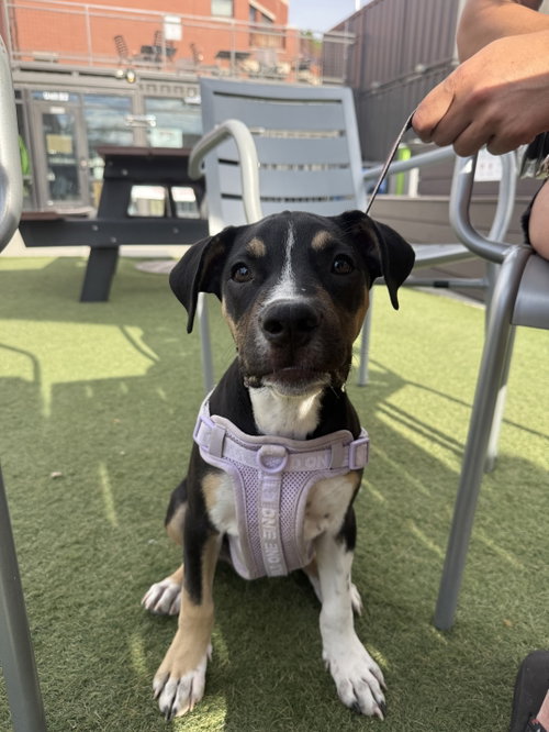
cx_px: 274
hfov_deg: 56.8
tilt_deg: -16.2
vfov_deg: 71.6
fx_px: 507
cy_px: 366
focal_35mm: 24
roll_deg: -1.2
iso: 80
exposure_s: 1/1192
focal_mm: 6.76
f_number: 1.78
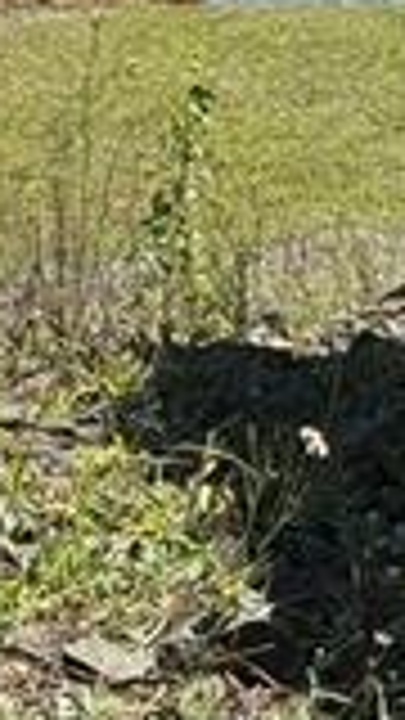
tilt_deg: -1.6
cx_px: 166
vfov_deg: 8.0
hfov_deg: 4.8
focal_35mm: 251
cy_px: -990
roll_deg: +0.6
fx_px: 4792
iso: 64
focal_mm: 6.76
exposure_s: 1/3534
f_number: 1.78
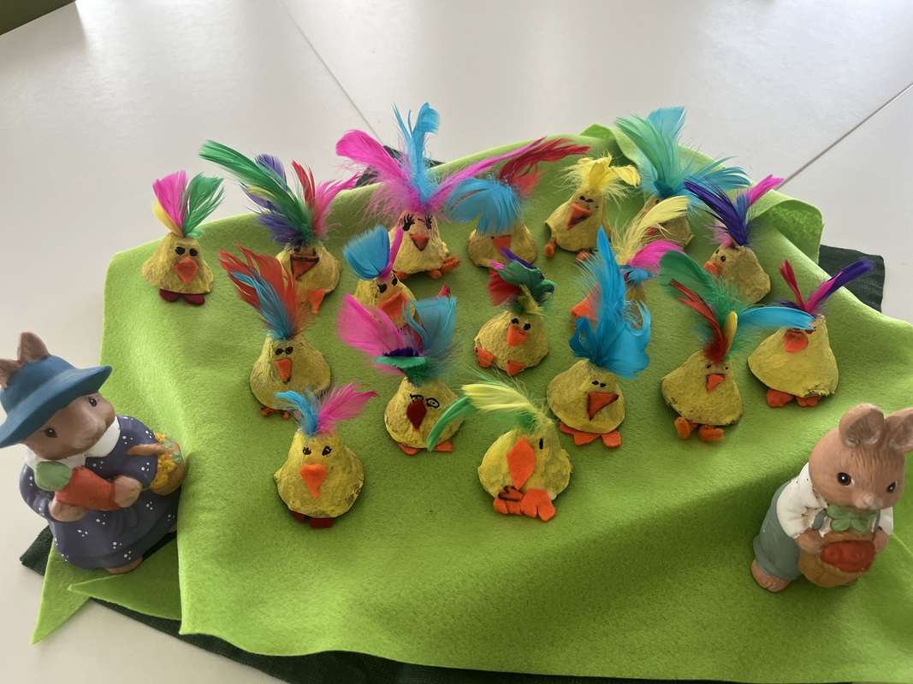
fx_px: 686
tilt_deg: -47.2
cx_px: 456
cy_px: 342
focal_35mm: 26
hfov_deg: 67.3
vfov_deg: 53.1
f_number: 1.6
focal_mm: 5.1
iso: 125
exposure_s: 1/121
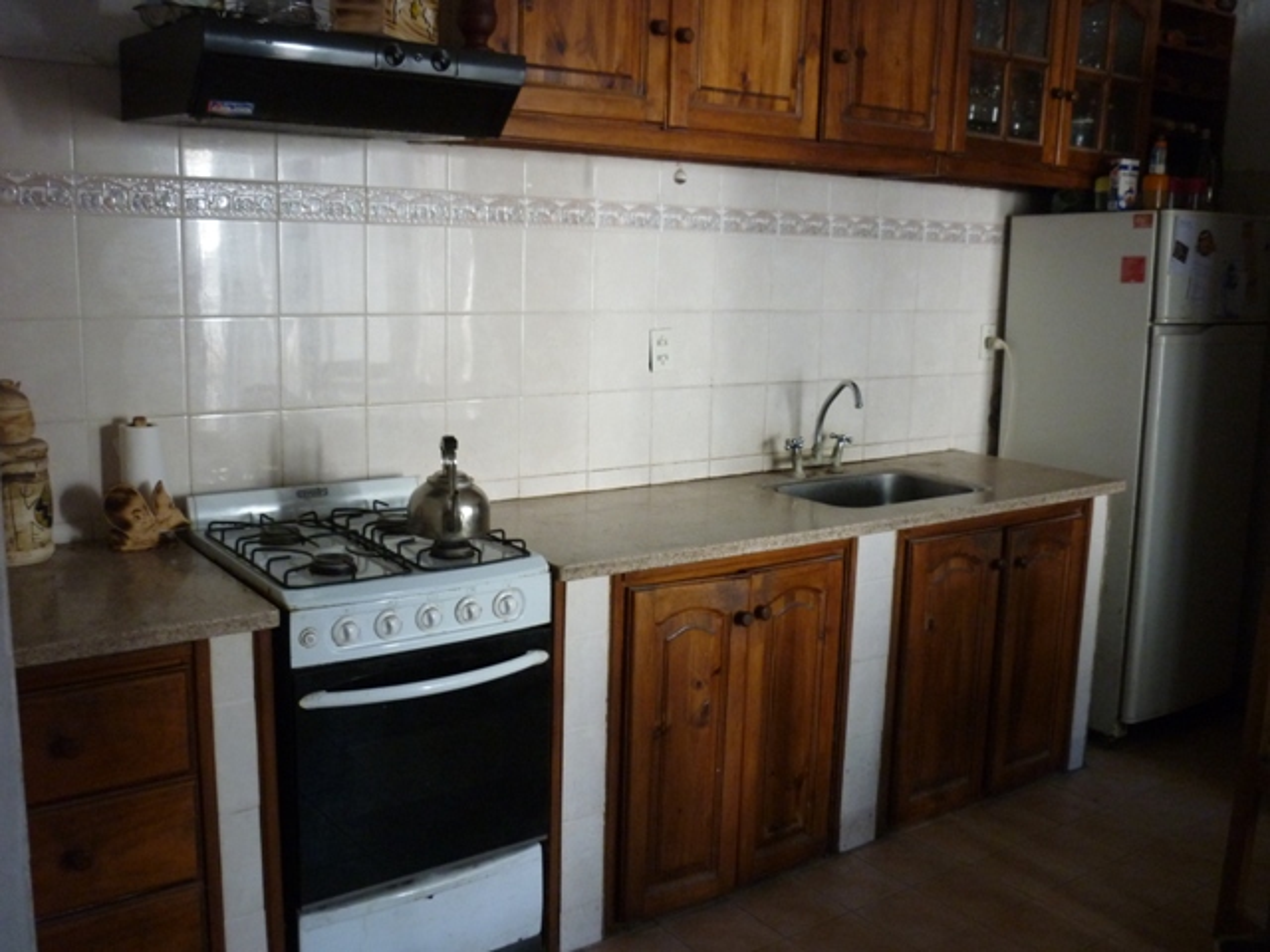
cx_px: 635
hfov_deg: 55.4
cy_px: 476
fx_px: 1211
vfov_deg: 42.9
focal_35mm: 33
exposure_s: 1/30
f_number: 2.8
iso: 400
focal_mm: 5.5
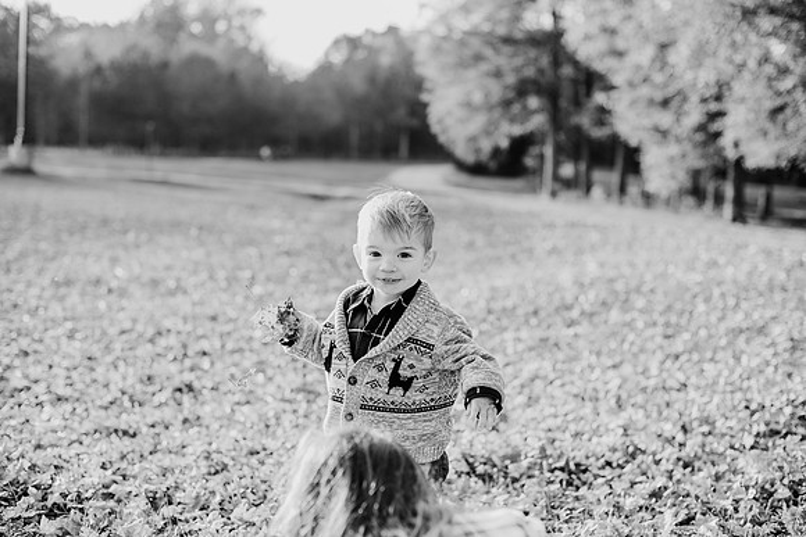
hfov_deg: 39.6
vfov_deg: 27.0
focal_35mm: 50
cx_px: 403
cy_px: 268
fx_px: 1120
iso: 500
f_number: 2.8
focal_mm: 50
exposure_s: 1/1000
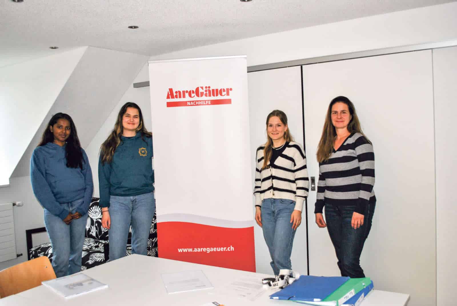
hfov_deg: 57.2
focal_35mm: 33
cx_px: 228
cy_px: 153
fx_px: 419
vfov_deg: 40.1
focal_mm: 22
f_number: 4
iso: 200
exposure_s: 1/60
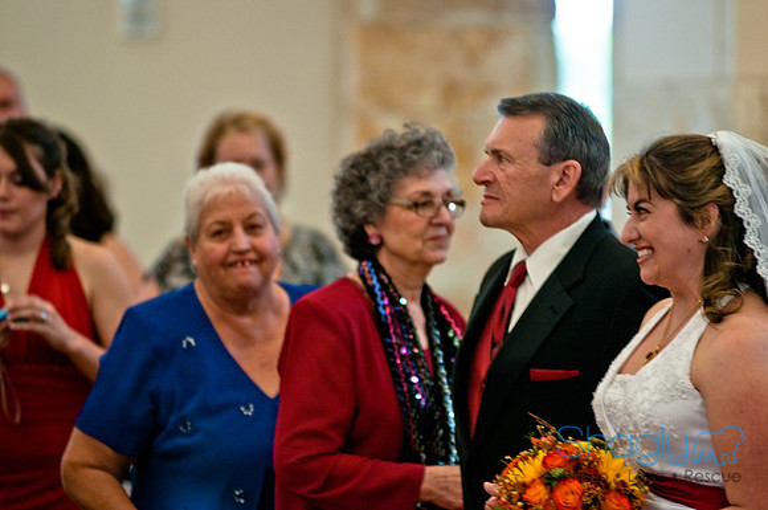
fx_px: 6391
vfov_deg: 4.6
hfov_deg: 6.9
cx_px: 384
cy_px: 255
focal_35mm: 300
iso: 640
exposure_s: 1/100
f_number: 2.8
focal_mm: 200
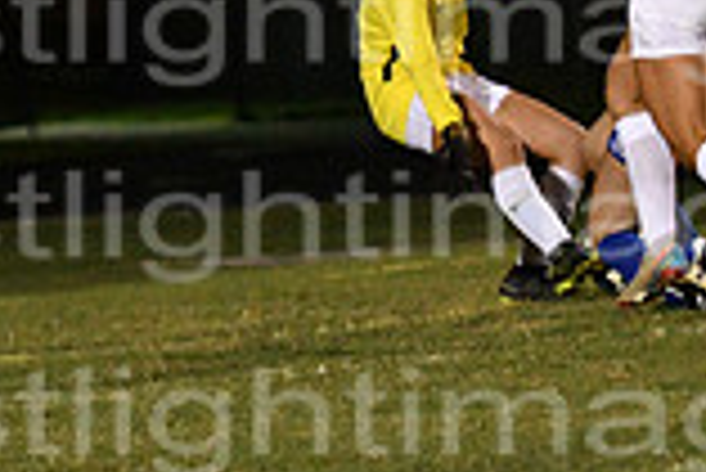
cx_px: 324
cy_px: 128
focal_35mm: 691
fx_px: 13560
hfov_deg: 3.0
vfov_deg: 2.0
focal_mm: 125
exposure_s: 1/800
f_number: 4
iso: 8000
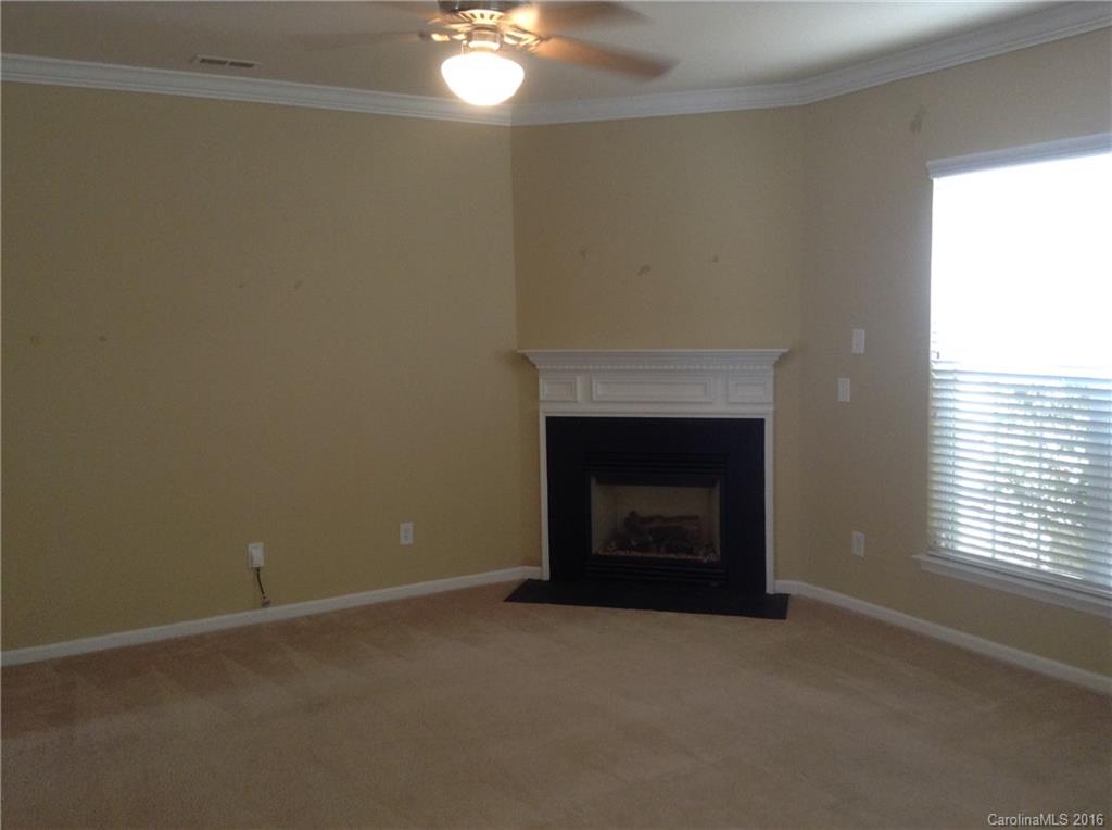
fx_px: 1058
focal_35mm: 33
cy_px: 415
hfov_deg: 55.4
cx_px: 556
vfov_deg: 42.8
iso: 80
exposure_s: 1/24
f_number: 2.4
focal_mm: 3.3
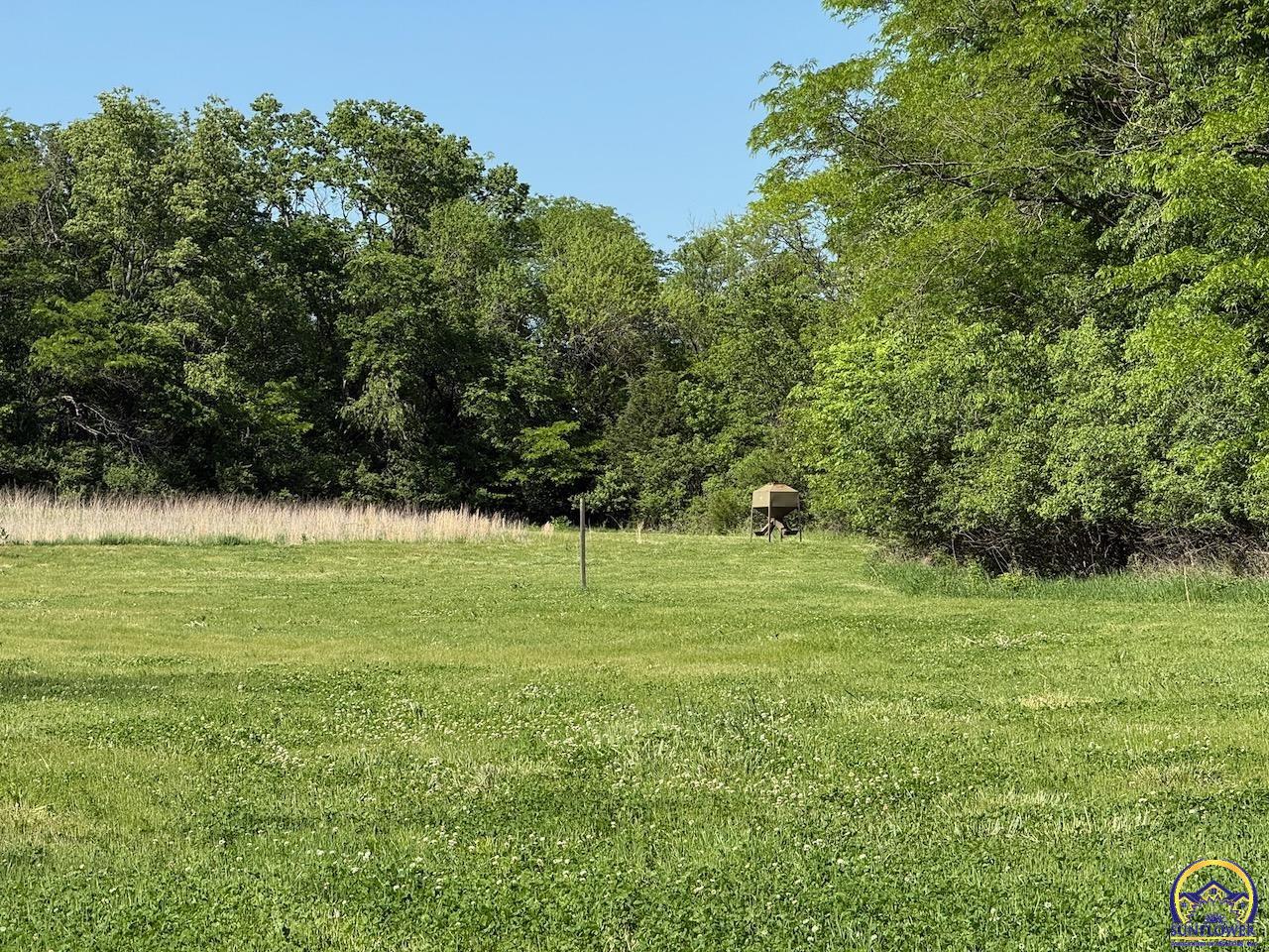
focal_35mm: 120
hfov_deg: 16.4
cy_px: 476
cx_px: 634
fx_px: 4399
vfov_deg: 12.3
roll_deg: +2.8
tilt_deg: +2.1
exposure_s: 1/1018
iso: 50
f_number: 2.8
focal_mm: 15.66
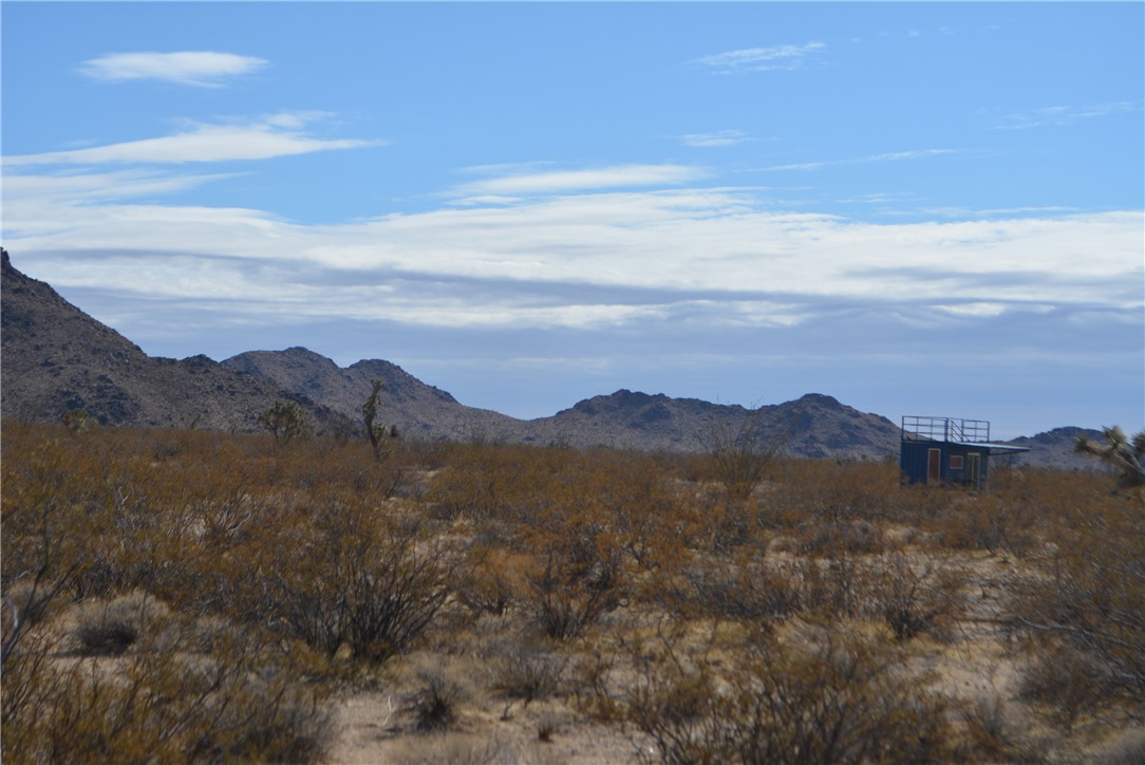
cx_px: 572
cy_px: 382
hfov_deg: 26.0
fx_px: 2482
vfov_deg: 17.5
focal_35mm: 78
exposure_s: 1/2000
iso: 360
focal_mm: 52
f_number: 8
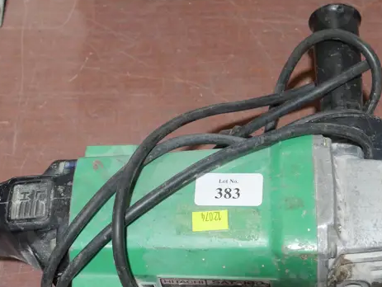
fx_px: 928
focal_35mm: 84
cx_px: 123
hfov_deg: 23.2
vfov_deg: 17.6
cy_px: 166
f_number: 4.1
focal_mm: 19
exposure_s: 1/60
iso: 400
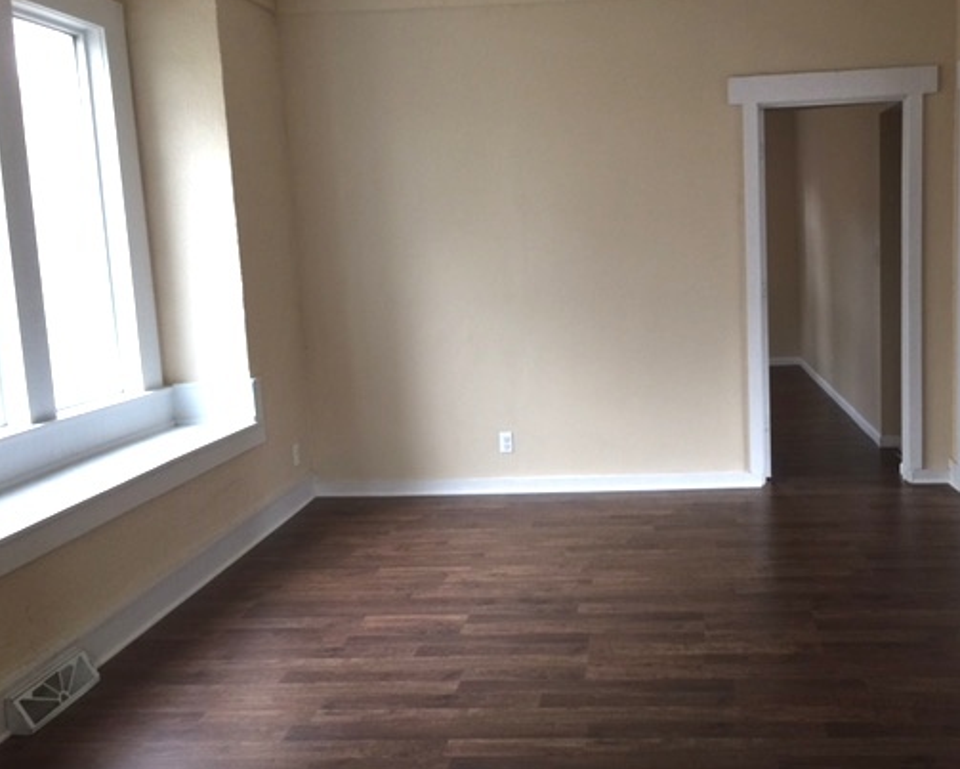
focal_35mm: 36
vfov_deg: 41.2
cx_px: 595
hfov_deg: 49.8
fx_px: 1023
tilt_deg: -7.5
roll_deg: +1.1
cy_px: 374
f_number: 2.2
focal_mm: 4.15
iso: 40
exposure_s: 1/15
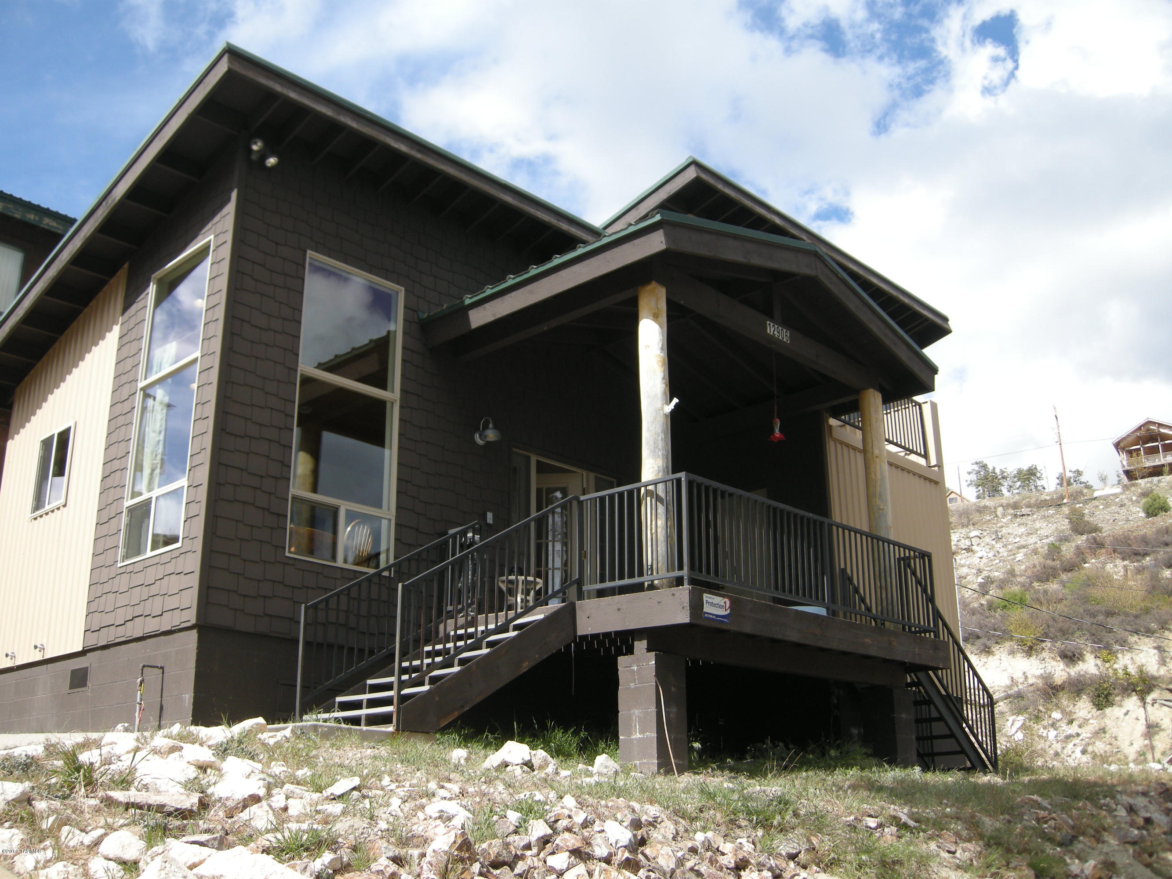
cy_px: 440
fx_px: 1185
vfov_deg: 40.7
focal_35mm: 35
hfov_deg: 52.6
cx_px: 586
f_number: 3
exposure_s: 1/506
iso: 64
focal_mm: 7.5
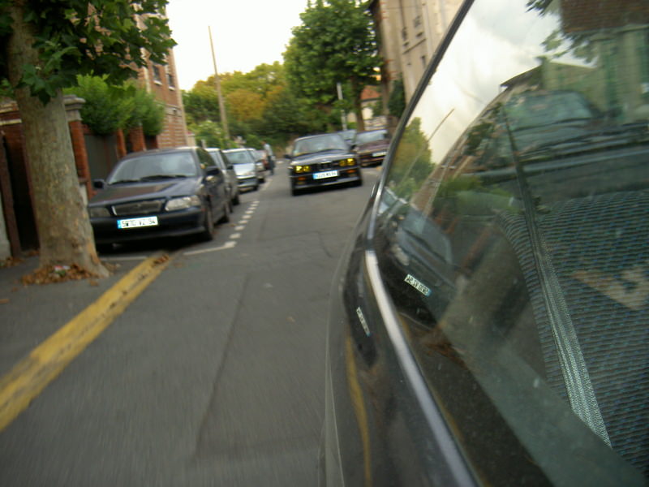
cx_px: 324
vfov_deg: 36.8
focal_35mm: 39
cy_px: 244
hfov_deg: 47.9
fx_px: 731
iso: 100
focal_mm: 8
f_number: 2.8
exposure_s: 1/60
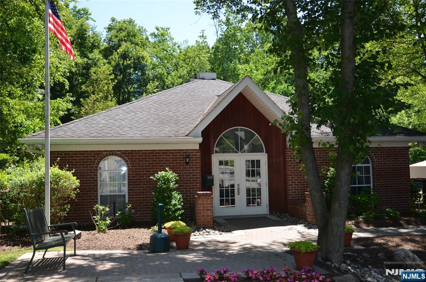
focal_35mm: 36
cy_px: 141
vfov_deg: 36.7
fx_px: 425
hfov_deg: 53.2
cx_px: 213
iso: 100
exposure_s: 1/250
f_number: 4.5
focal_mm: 24
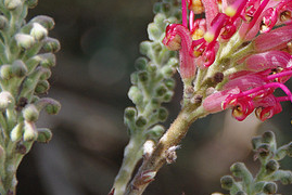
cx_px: 275
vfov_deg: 3.6
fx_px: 3102
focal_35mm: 382
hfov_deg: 5.4
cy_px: -13
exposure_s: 1/125
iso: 280
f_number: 8
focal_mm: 118
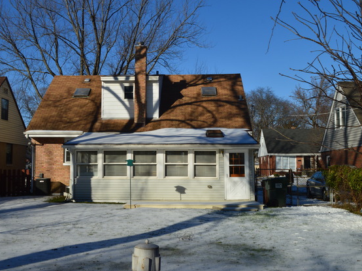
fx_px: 418
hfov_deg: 46.8
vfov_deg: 35.9
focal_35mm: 40
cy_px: 133
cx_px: 169
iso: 280
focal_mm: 24
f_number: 11
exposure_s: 1/500
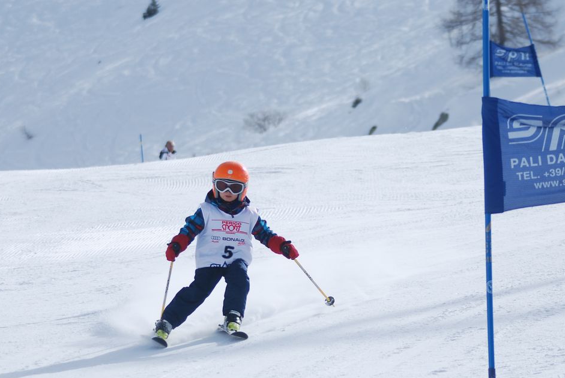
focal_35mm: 311
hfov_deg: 6.6
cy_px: 254
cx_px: 283
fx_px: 4887
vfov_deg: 4.4
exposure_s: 1/1250
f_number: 4.8
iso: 100
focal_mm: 122
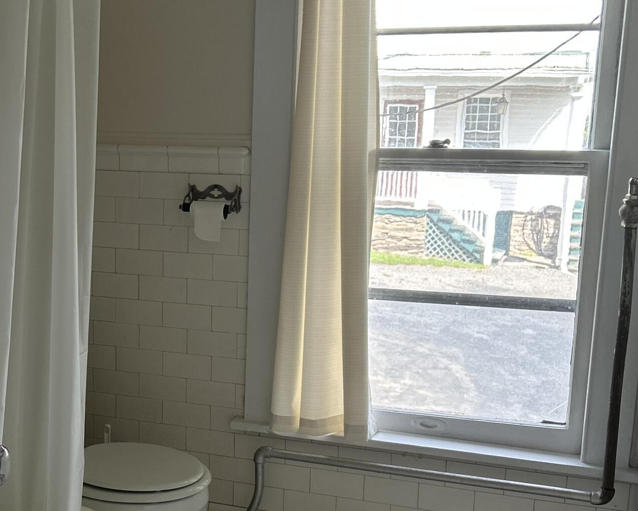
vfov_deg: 25.3
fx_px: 1133
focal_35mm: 60
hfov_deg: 30.3
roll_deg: +0.4
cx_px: 81
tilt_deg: -12.5
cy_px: 329
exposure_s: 1/162
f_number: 1.5
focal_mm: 5.7
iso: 64
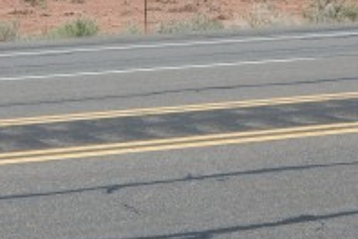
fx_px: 1601
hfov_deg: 12.8
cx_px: 148
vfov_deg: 8.4
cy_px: -65
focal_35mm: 161
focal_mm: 9
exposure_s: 1/1000
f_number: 4.5
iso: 125
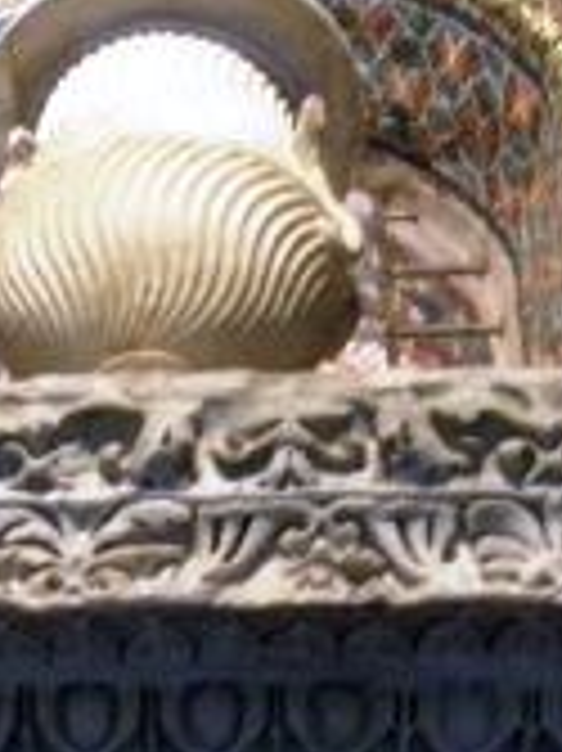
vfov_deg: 23.0
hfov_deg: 17.6
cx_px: 130
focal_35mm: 83
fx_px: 1799
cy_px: 671
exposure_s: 1/8
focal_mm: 5.7
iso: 320
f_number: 2.9
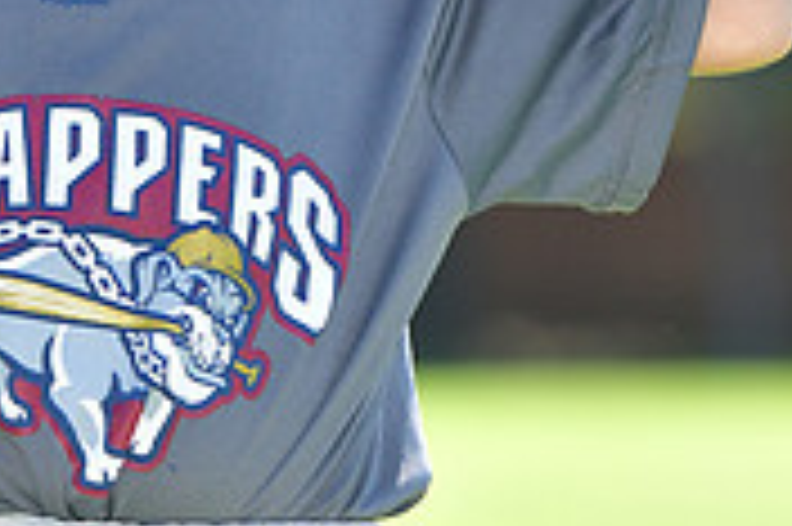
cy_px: -330
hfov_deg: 3.2
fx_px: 14133
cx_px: -27
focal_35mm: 643
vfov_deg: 2.1
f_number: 4.5
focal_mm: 130
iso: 400
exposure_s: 1/1000
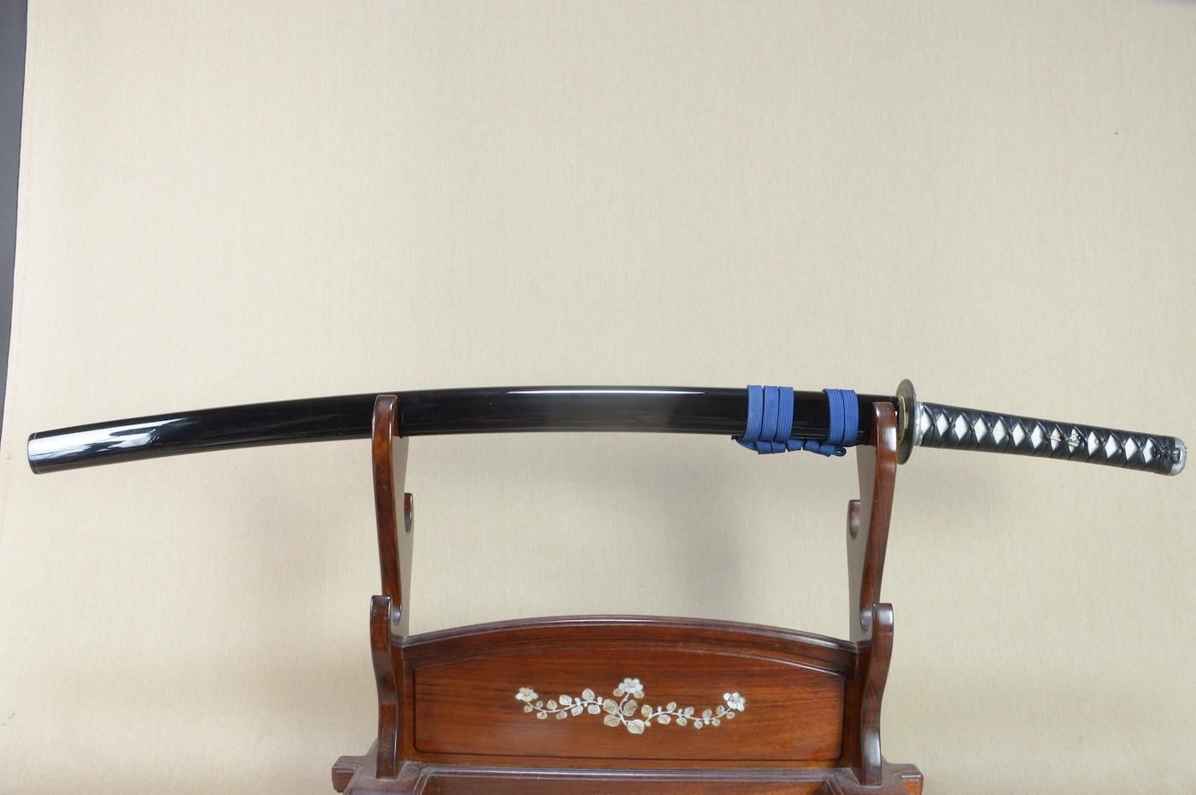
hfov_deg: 62.0
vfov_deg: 43.5
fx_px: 996
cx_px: 598
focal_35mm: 30
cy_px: 398
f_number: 11
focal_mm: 20
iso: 400
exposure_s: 1/1.6
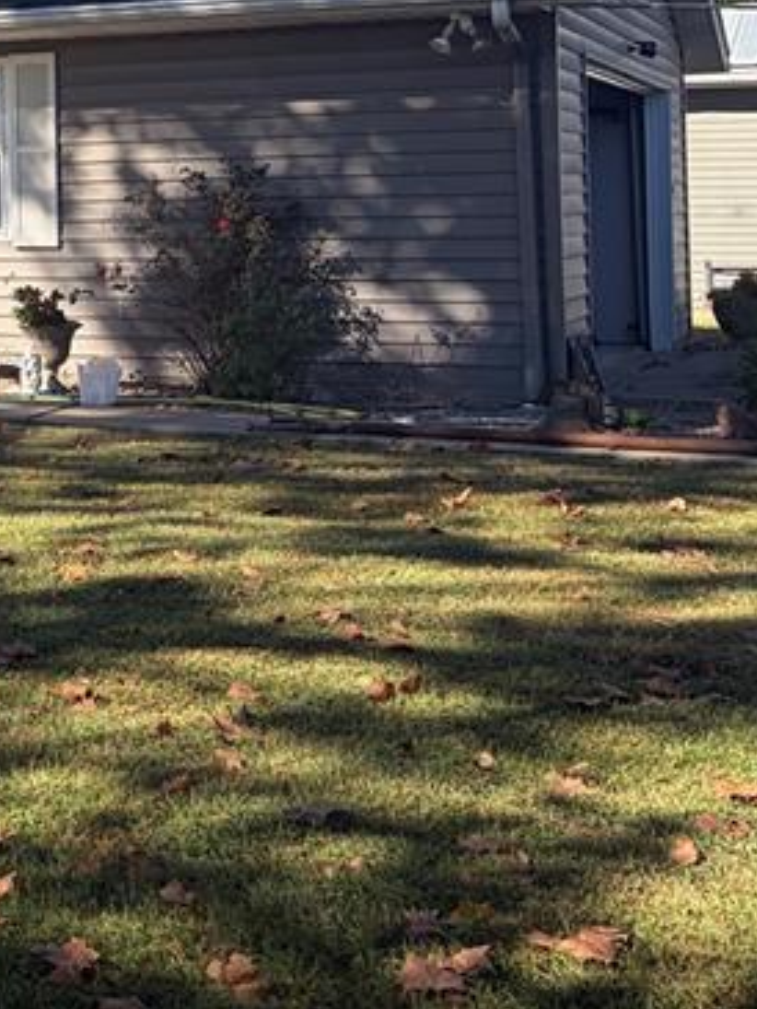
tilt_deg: +1.9
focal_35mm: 73
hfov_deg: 16.7
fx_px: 2127
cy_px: 130
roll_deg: +1.9
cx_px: -611
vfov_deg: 25.9
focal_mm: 5.96
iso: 50
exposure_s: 1/1587
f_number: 1.6
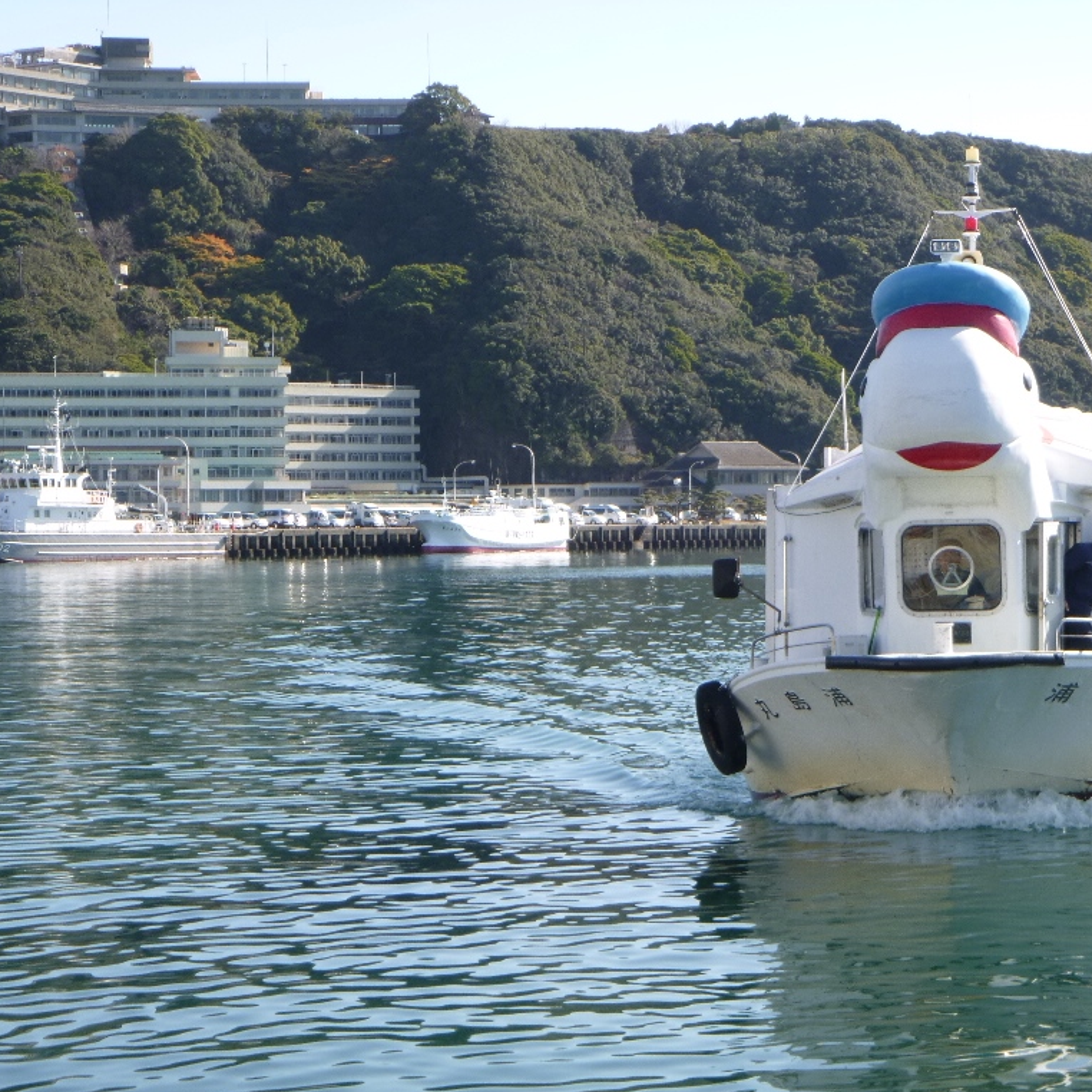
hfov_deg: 17.2
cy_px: 549
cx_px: 641
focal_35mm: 101
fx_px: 3605
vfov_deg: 17.2
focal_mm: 15.3
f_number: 5.7
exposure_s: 1/160
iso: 100
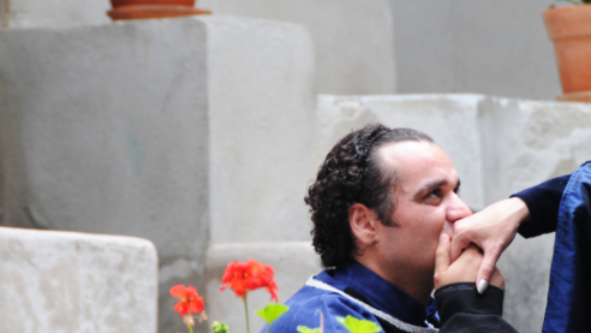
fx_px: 10000
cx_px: 444
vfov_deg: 1.9
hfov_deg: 3.4
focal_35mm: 638
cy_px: 191
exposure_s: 1/50
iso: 320
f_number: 5.6
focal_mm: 200
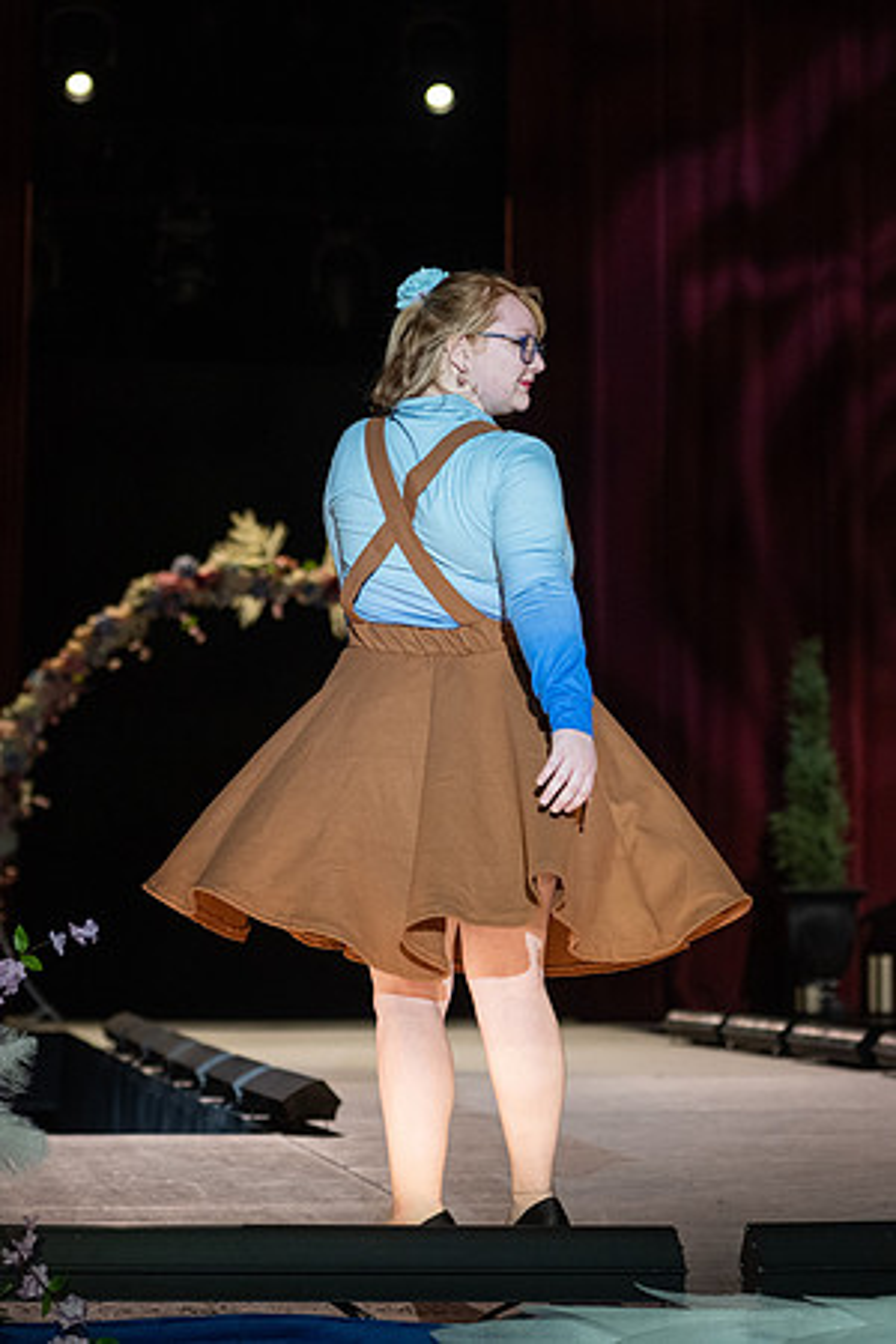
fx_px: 4480
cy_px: 642
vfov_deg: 17.1
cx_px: 431
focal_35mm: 120
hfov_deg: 11.4
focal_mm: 70
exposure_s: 1/800
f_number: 2.8
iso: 800
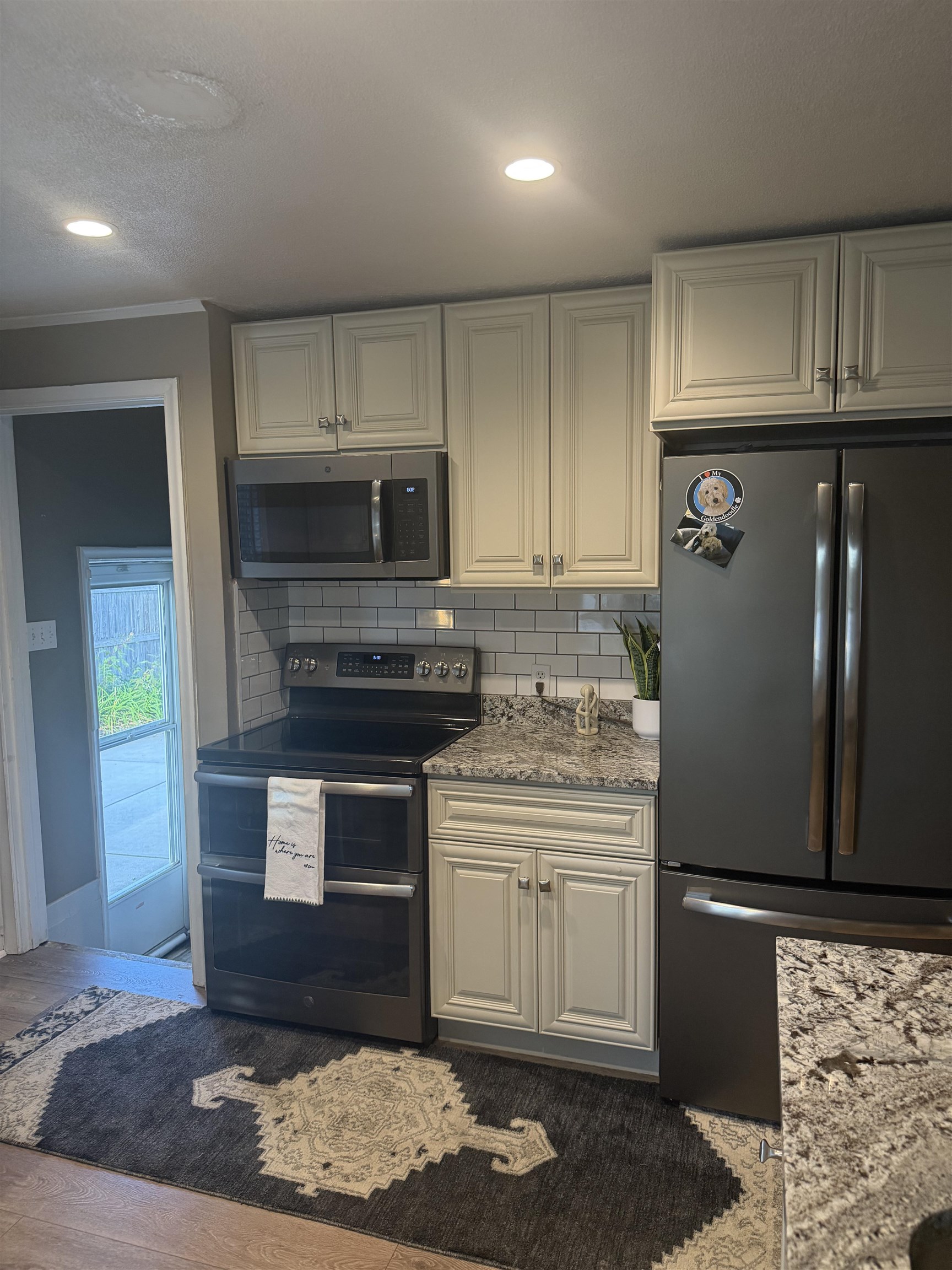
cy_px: 635
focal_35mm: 24
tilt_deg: -5.2
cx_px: 476
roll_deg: +1.0
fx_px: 880
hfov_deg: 56.8
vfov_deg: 71.6
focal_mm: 6.76
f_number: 1.78
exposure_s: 1/120
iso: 400
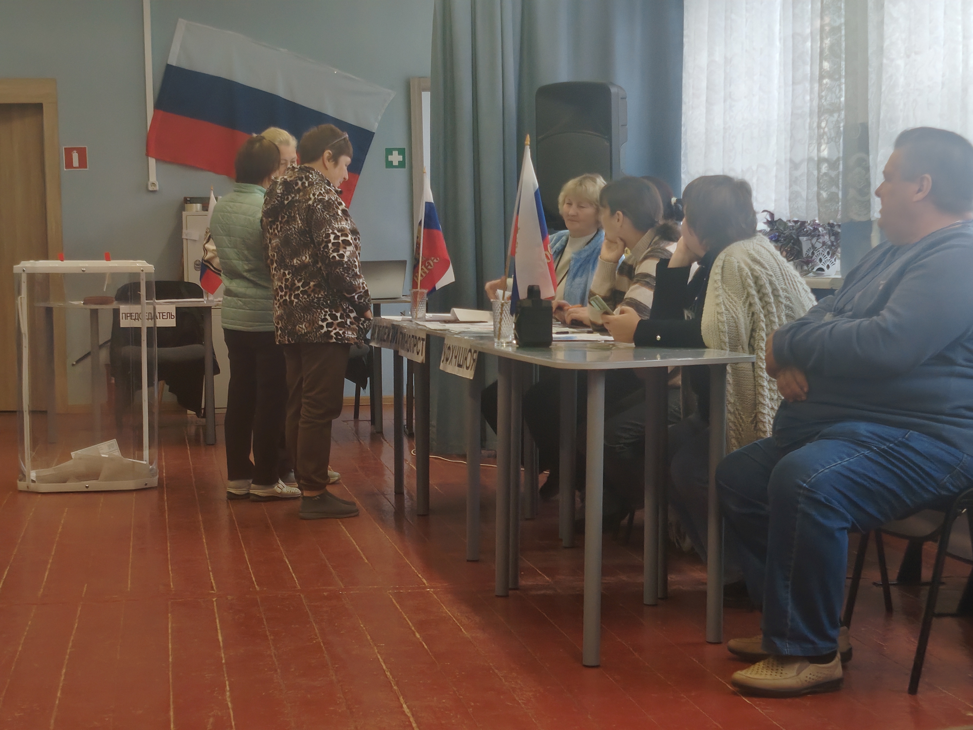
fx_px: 1996
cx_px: 486
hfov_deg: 27.4
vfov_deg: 20.7
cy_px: 365
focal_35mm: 71
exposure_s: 1/50
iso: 231
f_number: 1.75
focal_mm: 5.25
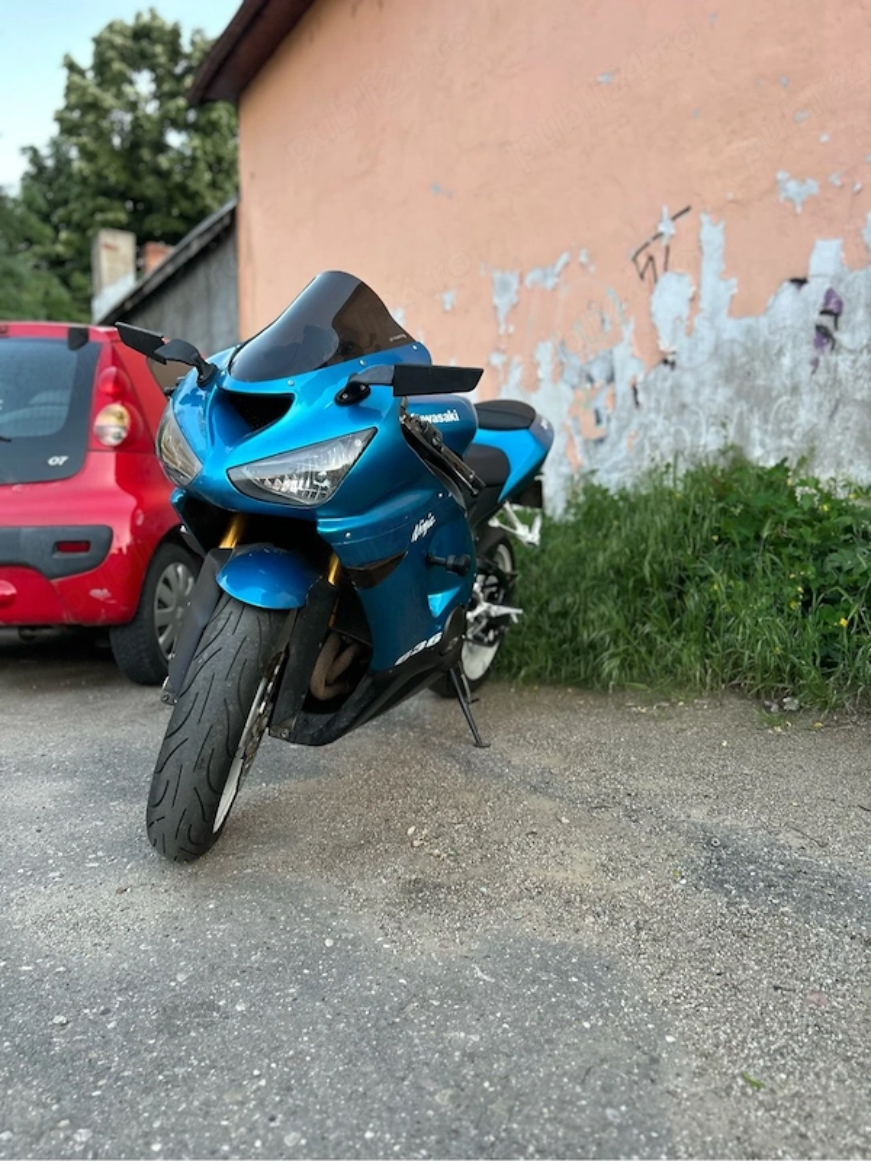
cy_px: 580
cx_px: 436
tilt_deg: -3.1
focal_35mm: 26
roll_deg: +0.6
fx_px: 872
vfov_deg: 67.3
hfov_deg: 53.1
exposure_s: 1/121
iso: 125
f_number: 1.5
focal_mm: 5.7
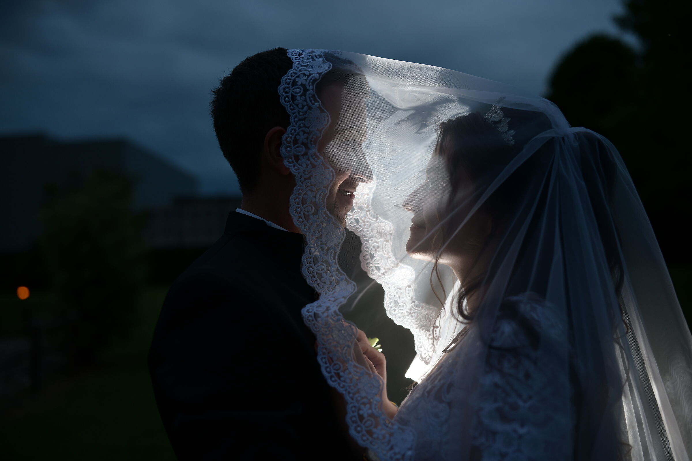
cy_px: 230
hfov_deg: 54.4
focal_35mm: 35
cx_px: 346
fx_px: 673
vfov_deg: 37.9
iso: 160
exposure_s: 1/500
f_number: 2
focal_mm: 35
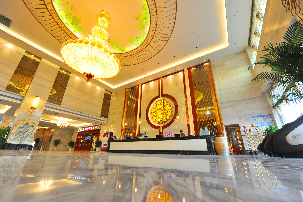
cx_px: 152
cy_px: 101
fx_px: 118
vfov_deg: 81.2
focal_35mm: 14
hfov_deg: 104.3
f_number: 6.3
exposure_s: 1/125
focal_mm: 14
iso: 2200
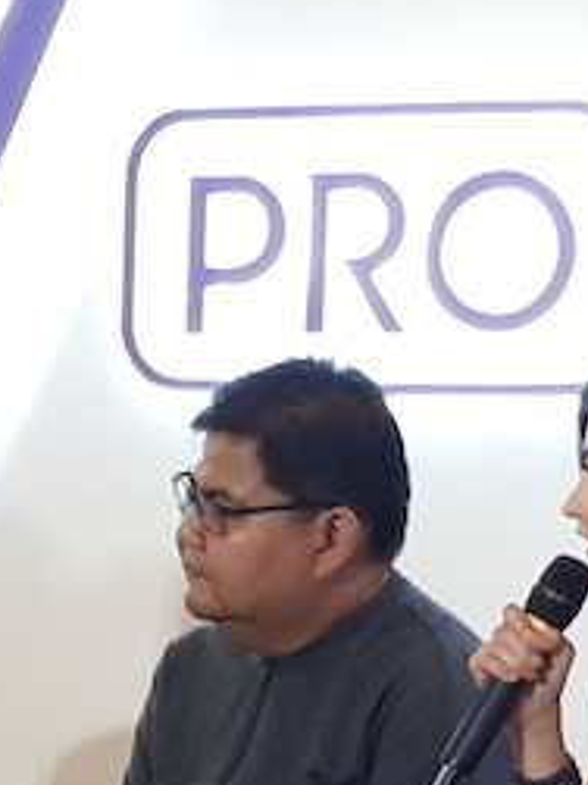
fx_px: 1949
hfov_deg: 16.6
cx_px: -69
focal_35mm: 86
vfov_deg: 22.4
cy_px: 644
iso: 125
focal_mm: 3.6
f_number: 1.9
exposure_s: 1/33
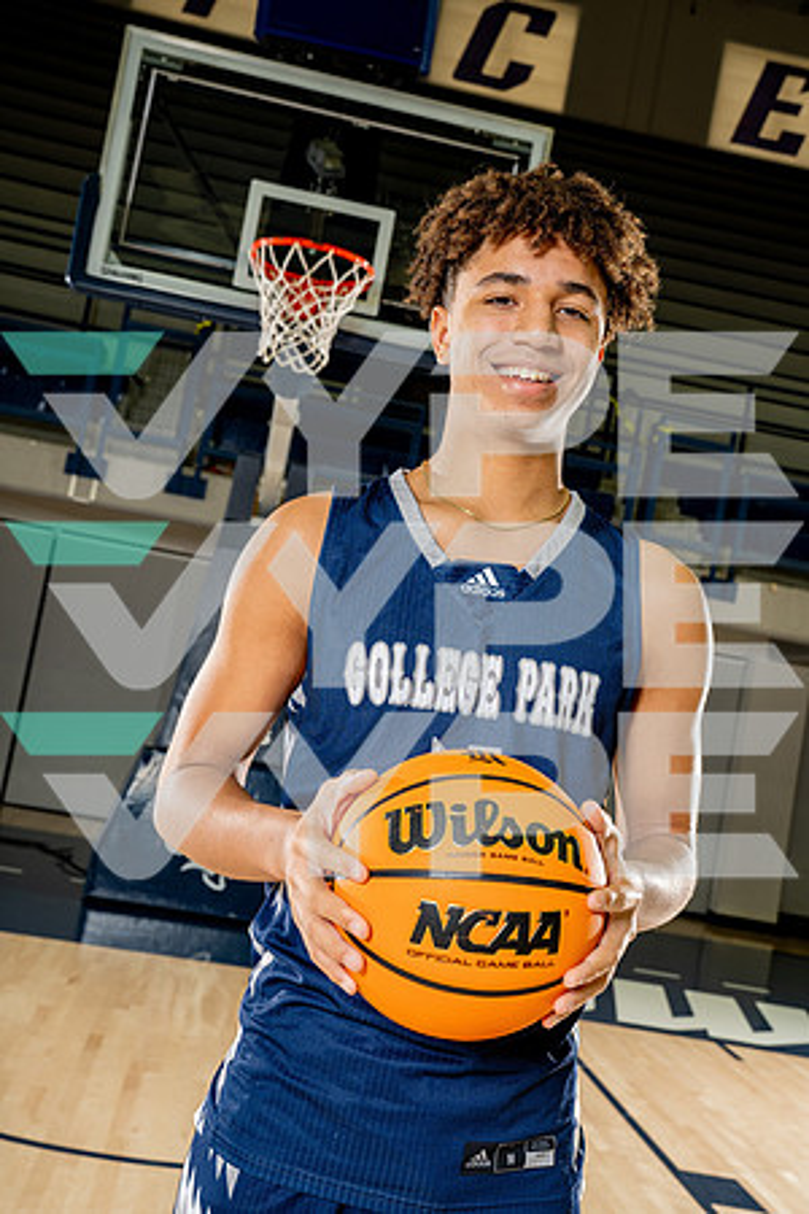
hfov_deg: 33.4
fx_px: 1348
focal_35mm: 40
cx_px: 404
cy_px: 607
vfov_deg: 48.5
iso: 640
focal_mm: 40
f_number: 7.1
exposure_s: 1/250
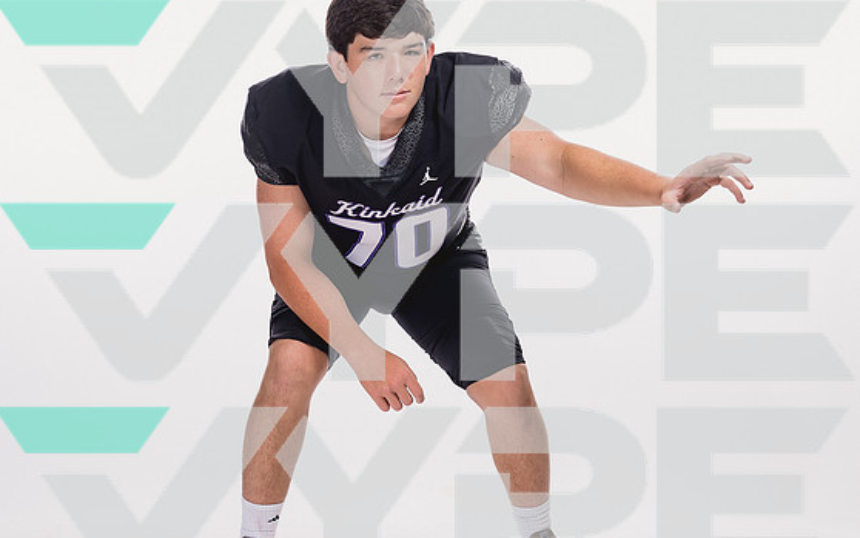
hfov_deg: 27.1
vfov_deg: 17.2
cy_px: 285
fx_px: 1782
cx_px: 465
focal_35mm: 76
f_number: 5.6
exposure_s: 1/250
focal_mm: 57
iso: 400
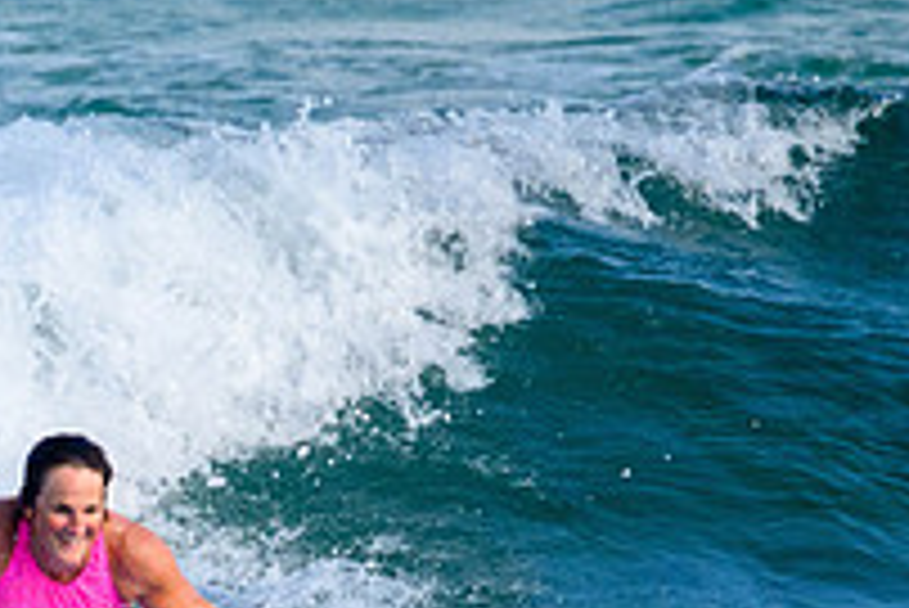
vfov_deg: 0.6
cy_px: 691
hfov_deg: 0.9
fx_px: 58115
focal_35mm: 2300
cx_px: 0
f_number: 11
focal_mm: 800
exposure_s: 1/2000
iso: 1800
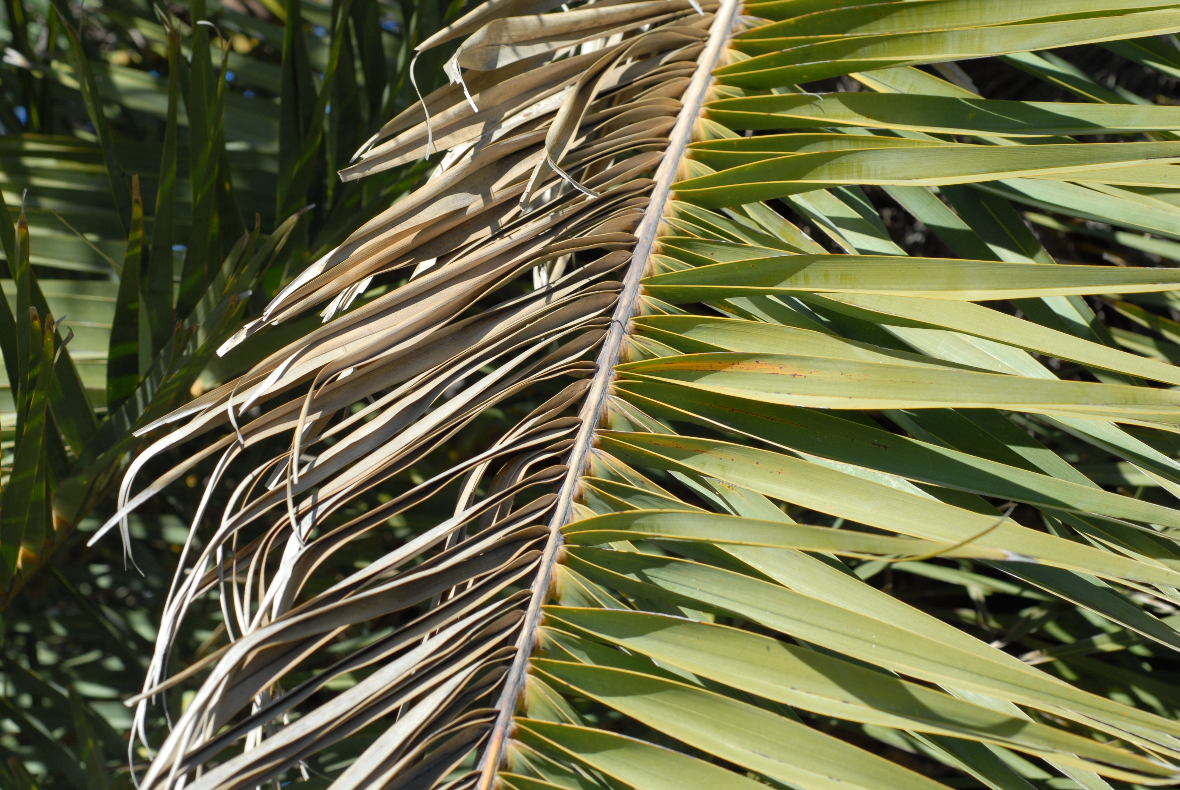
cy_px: 395
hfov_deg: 22.6
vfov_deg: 15.2
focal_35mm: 90
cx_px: 590
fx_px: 2954
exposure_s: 1/250
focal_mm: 60
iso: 200
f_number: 8
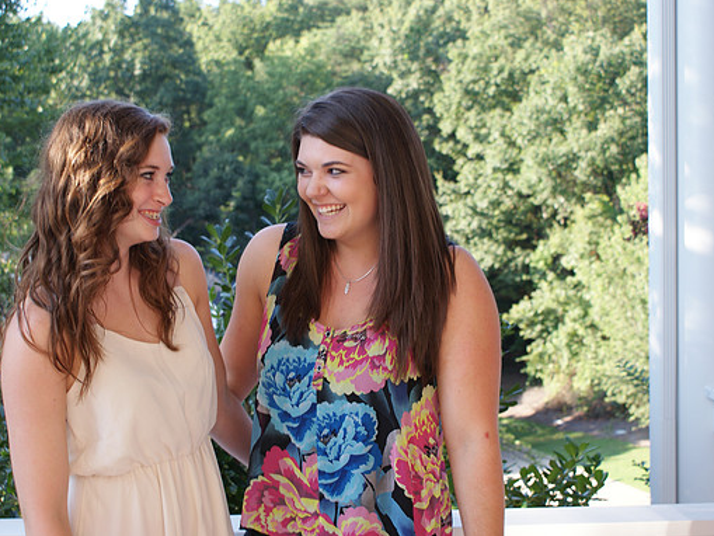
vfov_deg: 25.4
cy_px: 265
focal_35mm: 58
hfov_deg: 33.5
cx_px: 334
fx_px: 1187
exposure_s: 1/60
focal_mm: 35
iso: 100
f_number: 5.6
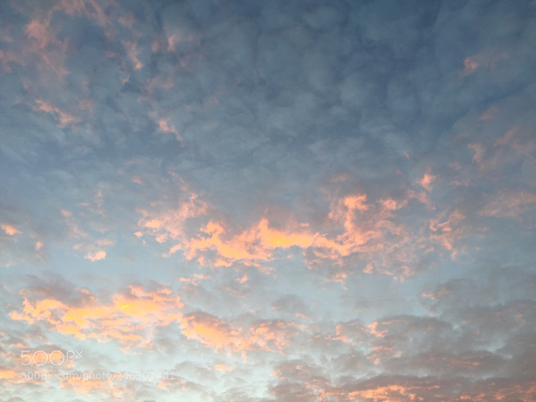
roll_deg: +2.2
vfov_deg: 48.2
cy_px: 201
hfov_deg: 61.7
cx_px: 268
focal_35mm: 29
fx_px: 449
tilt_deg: +38.7
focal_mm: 4.15
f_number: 2.2
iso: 32
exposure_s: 1/100
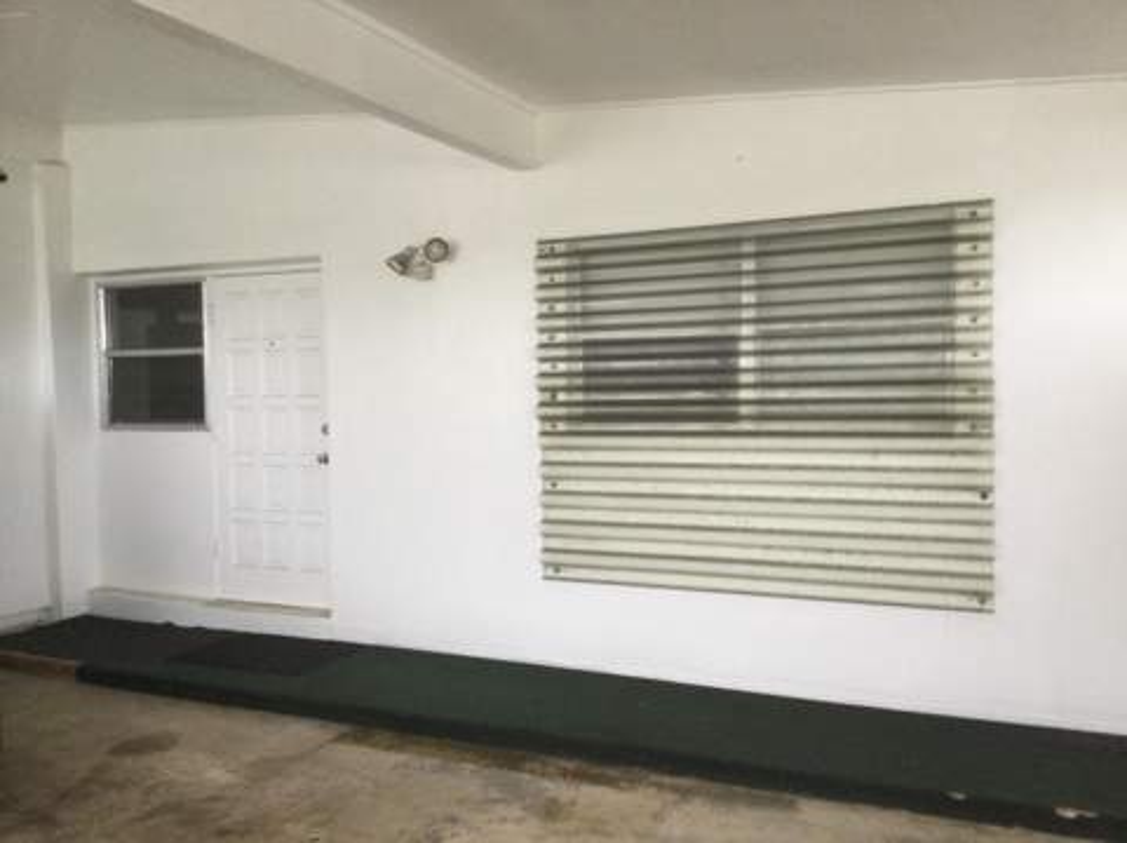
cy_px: 422
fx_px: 1008
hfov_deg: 58.4
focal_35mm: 31
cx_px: 564
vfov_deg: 45.4
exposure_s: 1/30
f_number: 2.4
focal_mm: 3.3
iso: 64
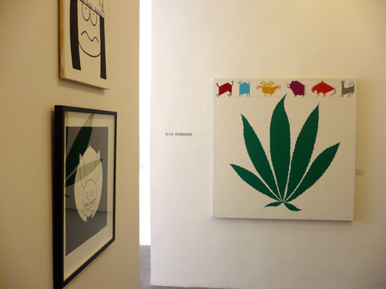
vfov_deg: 40.7
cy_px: 144
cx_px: 193
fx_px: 390
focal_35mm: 35
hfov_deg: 52.6
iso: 100
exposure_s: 1/40
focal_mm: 5.8
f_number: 2.8
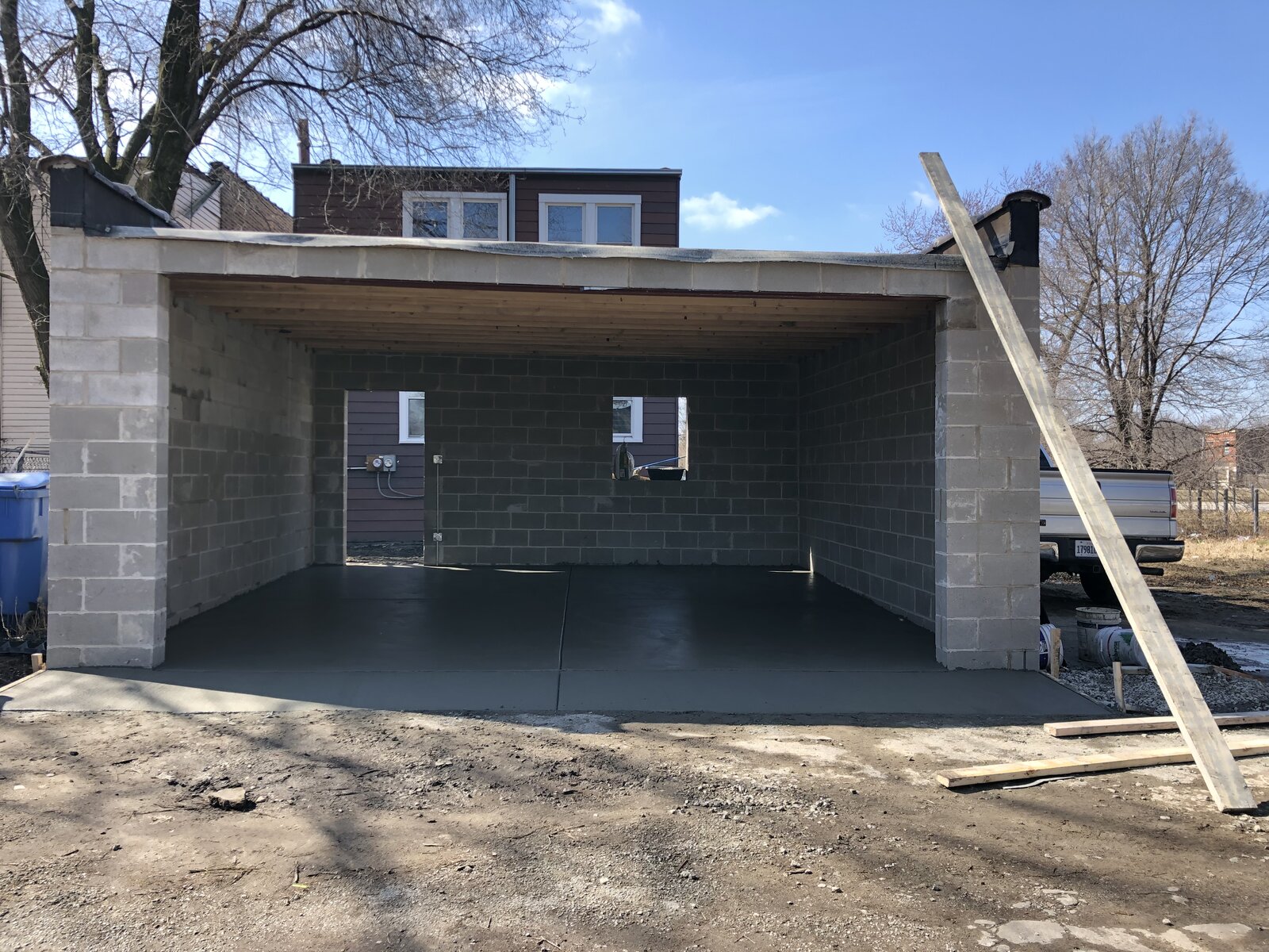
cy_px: 476
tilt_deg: +1.2
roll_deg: -0.2
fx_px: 1026
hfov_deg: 63.4
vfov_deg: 49.7
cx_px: 634
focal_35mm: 28
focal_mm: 4
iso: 20
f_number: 1.8
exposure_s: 1/220
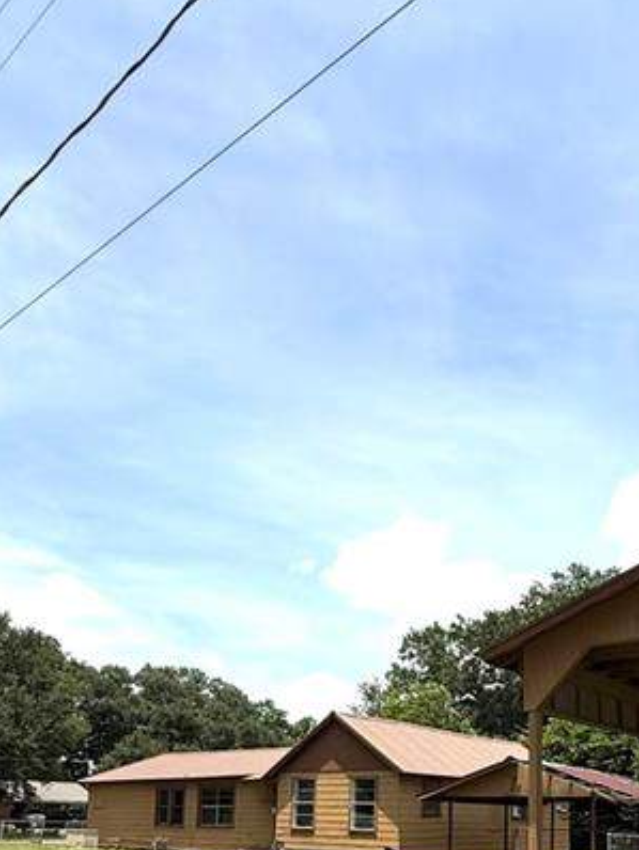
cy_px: 634
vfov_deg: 61.7
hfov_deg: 50.2
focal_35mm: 27
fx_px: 664
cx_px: 440
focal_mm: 2.22
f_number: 2.2
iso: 50
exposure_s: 1/2506
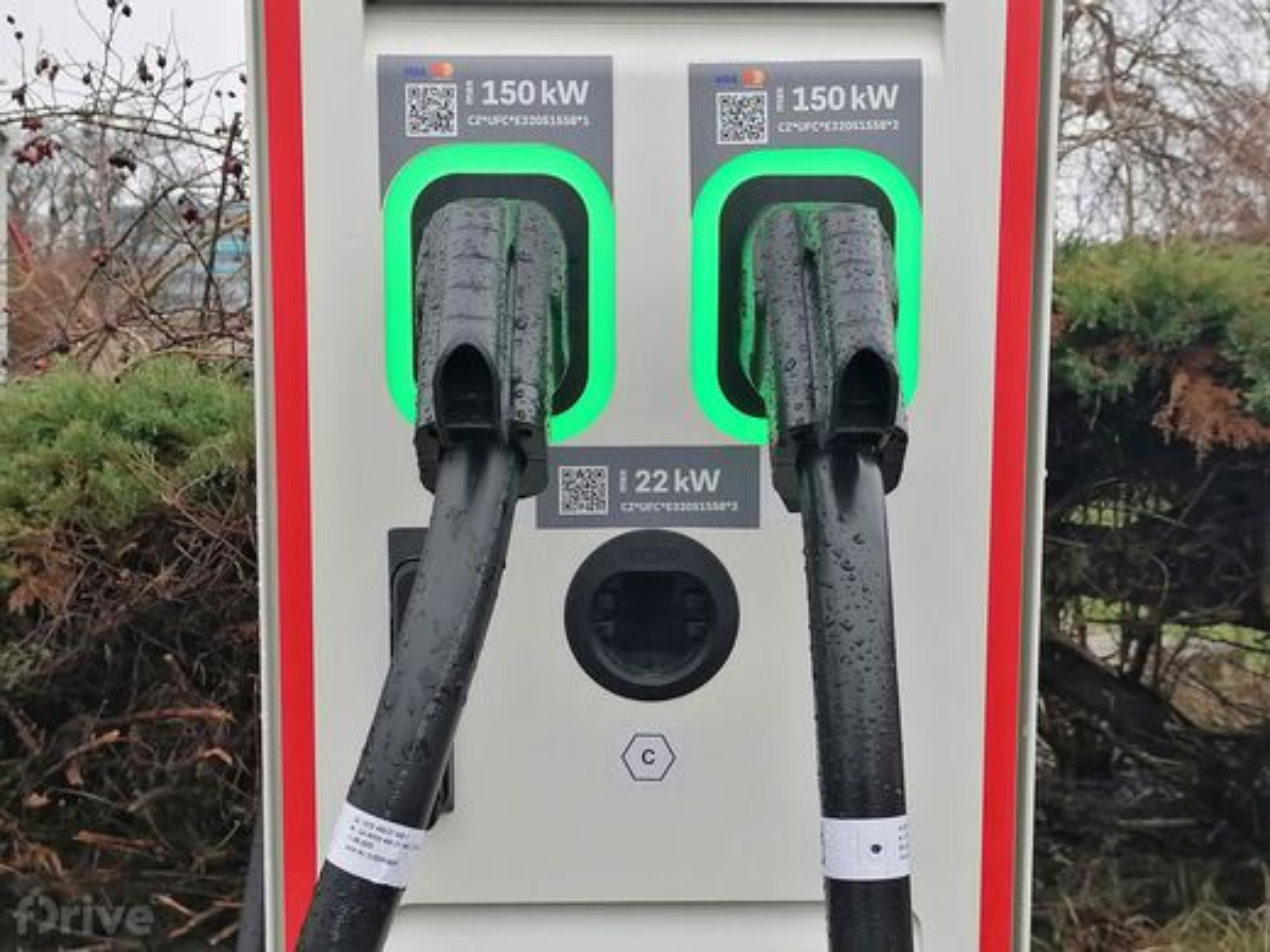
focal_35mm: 52
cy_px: 476
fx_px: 1908
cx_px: 635
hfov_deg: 36.8
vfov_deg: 28.0
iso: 50
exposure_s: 1/272
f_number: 1.8
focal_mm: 5.3
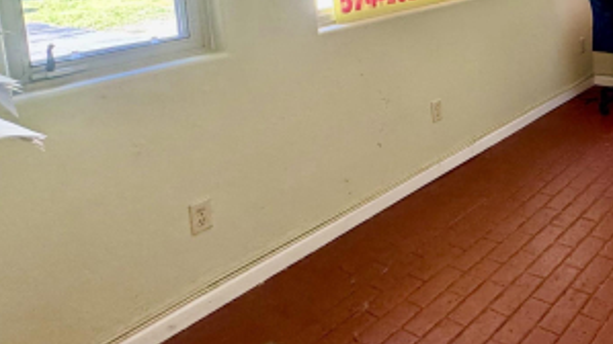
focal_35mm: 34
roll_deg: +2.9
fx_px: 552
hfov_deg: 51.4
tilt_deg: -7.3
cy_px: -14
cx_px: 550
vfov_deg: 31.5
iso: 320
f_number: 2.2
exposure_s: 1/120
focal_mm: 2.22
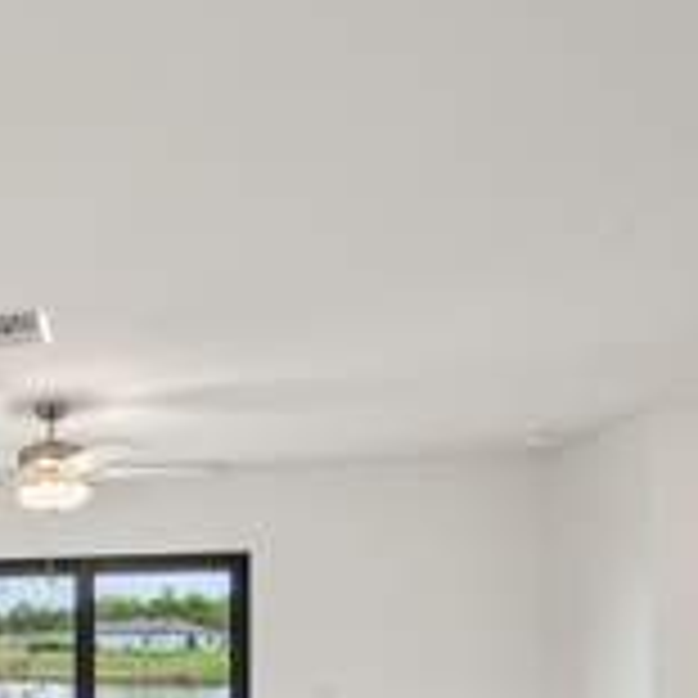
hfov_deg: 30.6
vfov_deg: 37.4
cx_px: -230
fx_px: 958
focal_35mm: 42
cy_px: 630
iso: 400
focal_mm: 16
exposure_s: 1/50
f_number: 8
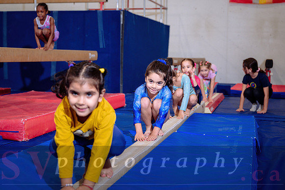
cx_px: 127
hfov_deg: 35.7
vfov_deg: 24.3
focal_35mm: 56
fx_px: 442
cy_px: 82
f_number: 3.5
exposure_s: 1/250
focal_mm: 49
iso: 800
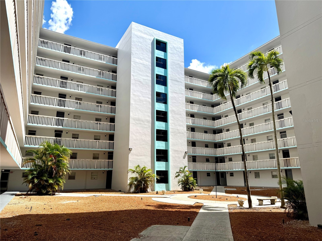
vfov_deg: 56.8
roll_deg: +0.1
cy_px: 120
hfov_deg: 71.6
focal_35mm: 24
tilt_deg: +16.2
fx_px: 223
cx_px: 161
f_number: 1.78
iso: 80
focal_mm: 6.76
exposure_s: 1/4975
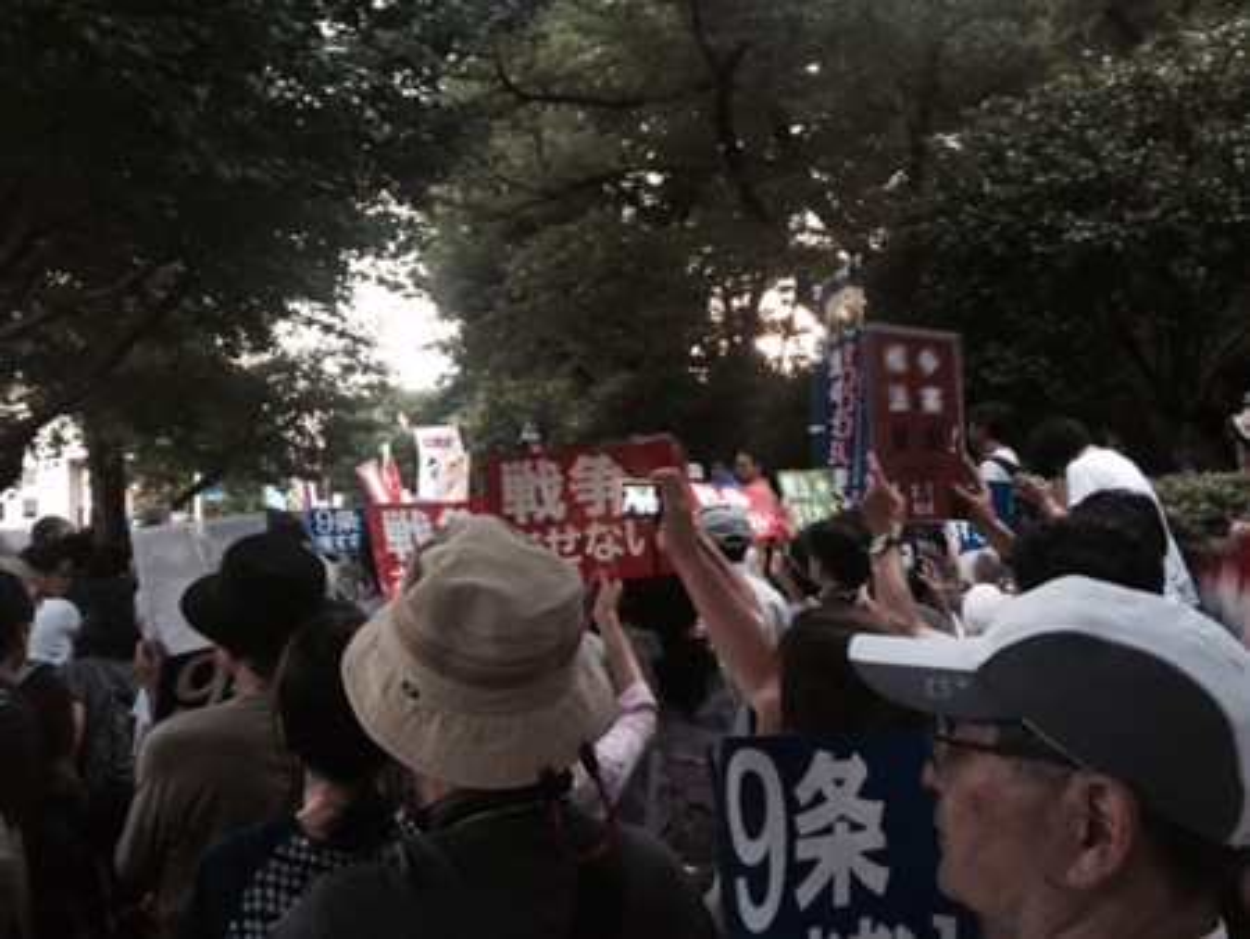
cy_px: 470
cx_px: 625
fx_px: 1048
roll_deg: +1.3
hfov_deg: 61.6
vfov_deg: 48.3
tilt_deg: +5.8
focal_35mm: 29
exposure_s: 1/17
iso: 250
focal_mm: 4.15
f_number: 2.2
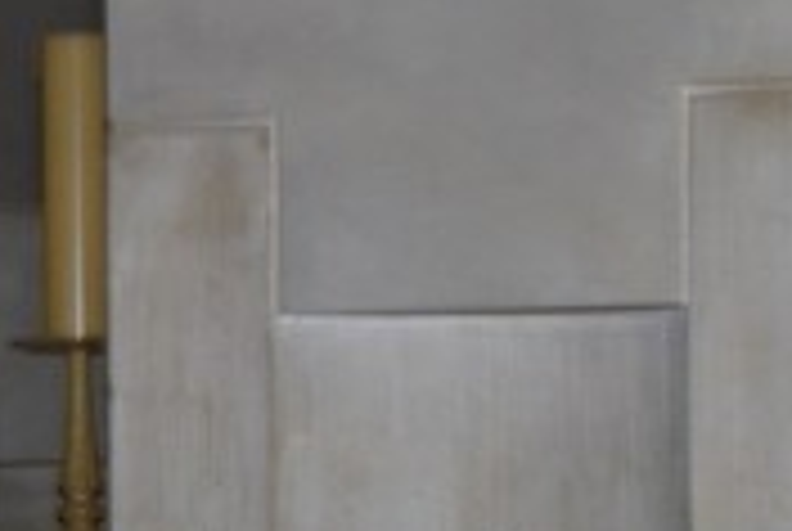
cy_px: 227
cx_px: -367
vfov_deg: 5.8
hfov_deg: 8.5
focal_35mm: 238
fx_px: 5245
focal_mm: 28
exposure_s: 1/60
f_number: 4
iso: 200
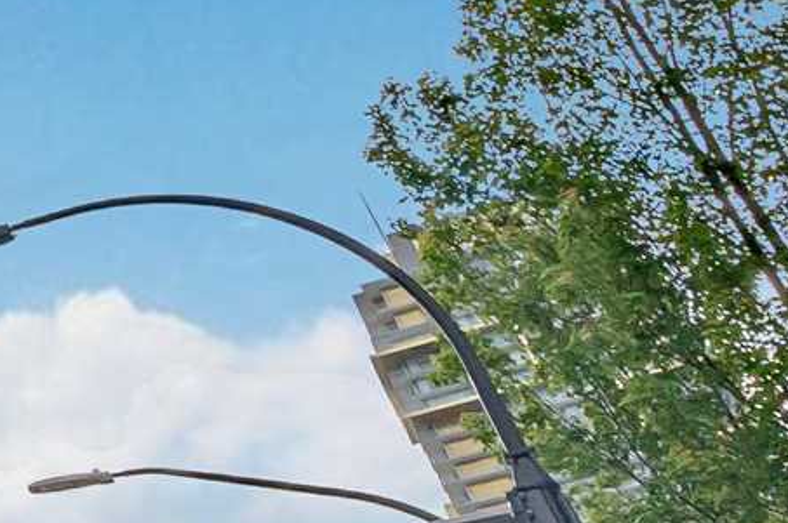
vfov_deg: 14.3
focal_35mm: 95
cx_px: -1207
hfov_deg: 13.7
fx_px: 2077
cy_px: 119
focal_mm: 14
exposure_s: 1/200
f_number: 14
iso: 100
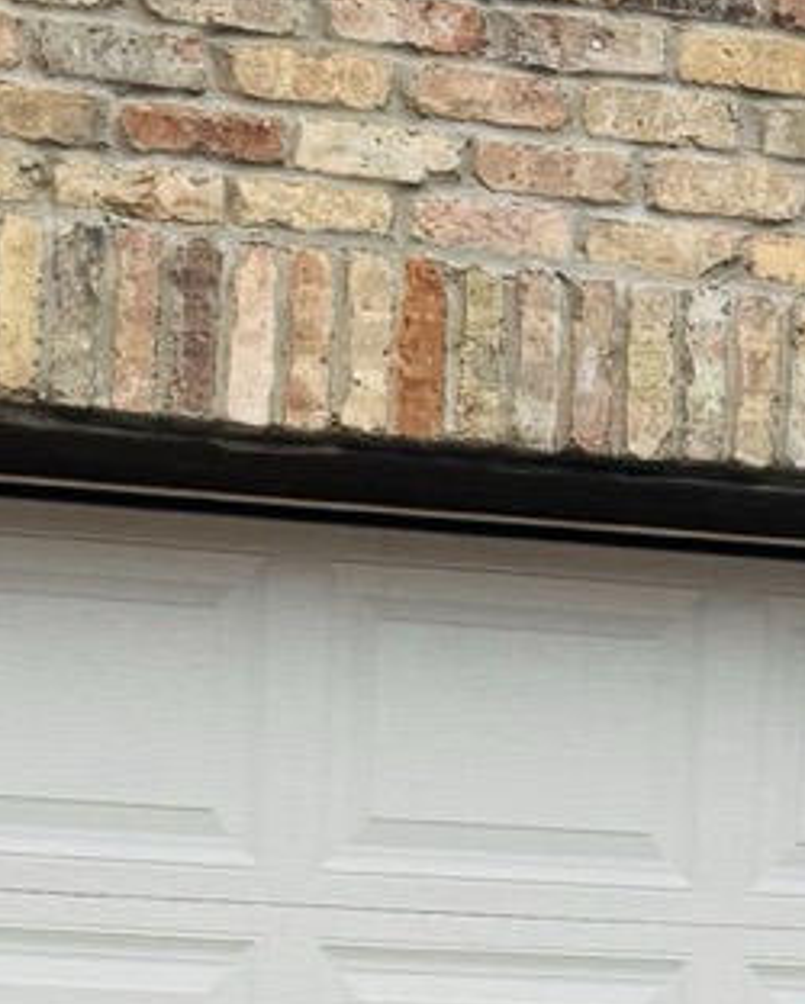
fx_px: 3570
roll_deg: -1.8
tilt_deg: -3.6
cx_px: -55
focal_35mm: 120
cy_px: 1863
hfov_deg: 12.7
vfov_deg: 14.0
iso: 80
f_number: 1.78
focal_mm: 6.76
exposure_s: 1/1923
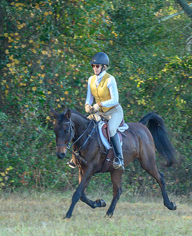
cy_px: 121
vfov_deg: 4.2
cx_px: 84
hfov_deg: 3.5
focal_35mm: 453
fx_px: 3185
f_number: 8
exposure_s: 1/250
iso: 1600
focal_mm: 155
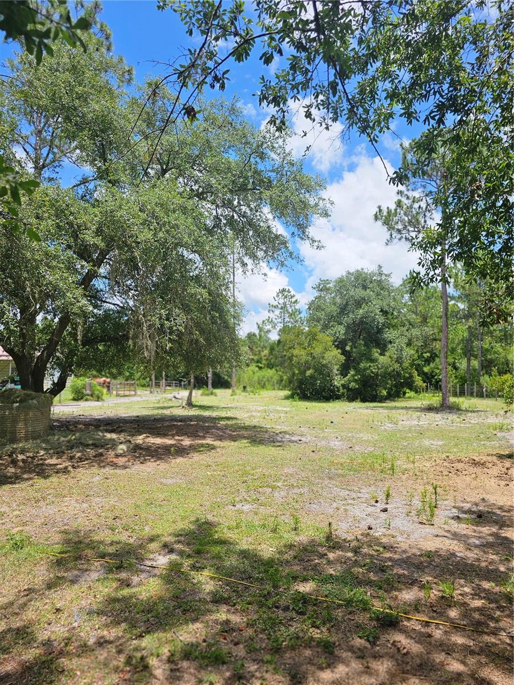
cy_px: 342
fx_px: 455
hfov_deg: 58.9
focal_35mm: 23
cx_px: 257
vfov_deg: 73.9
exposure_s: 1/732
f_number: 1.7
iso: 10
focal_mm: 6.3
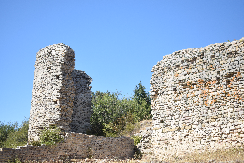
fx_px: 356
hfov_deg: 37.9
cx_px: 122
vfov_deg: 25.8
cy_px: 82
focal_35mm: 52
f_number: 2.2
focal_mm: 35
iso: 200
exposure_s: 1/4000
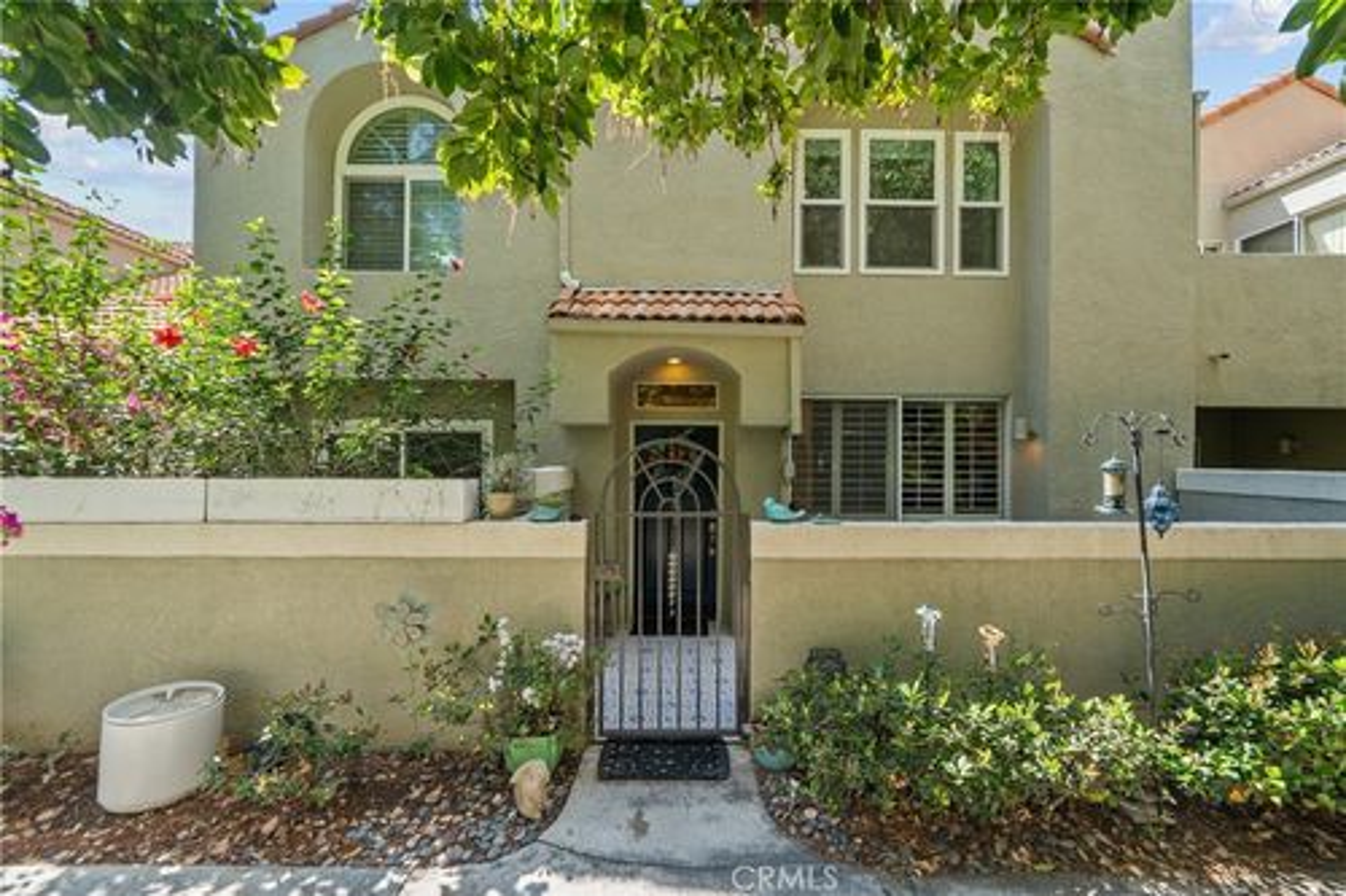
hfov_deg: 104.3
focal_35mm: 14
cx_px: 673
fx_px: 523
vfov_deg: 81.2
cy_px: 448
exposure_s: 1/25
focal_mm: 14
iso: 125
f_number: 9
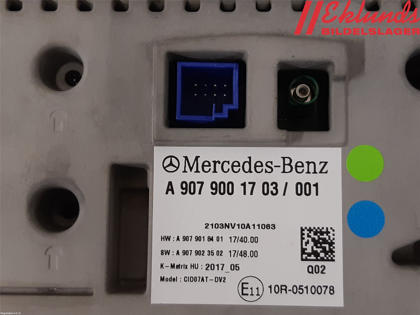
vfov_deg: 53.1
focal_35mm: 26
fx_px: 315
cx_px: 210
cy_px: 158
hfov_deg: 67.3
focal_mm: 3.93
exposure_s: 1/50
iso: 125
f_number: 1.7
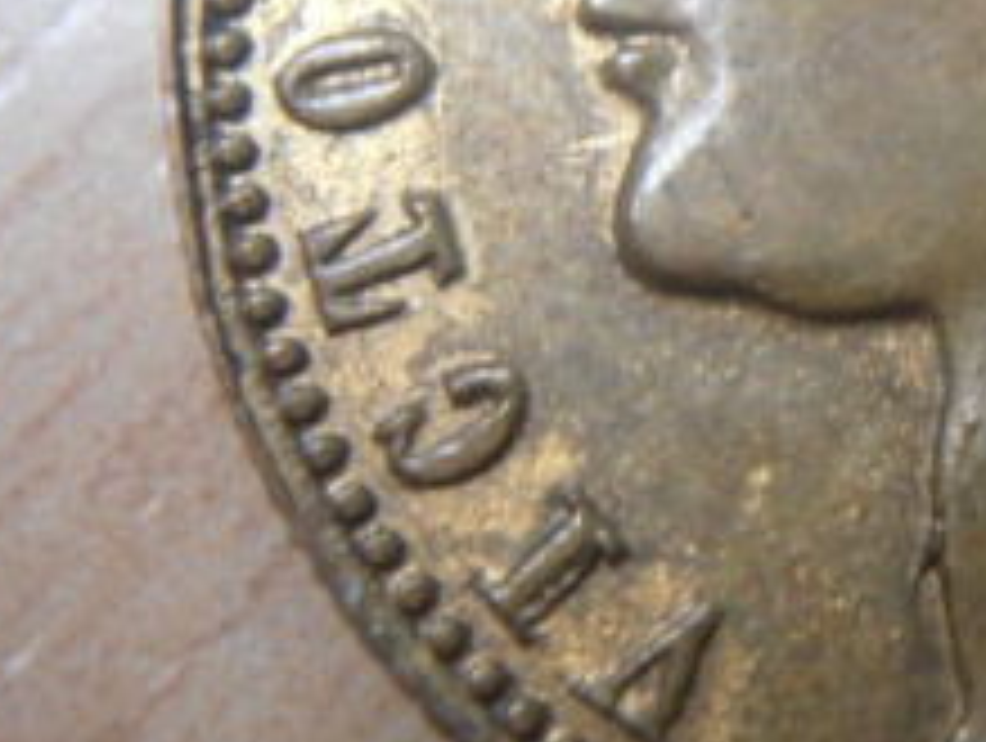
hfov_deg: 15.8
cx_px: 1292
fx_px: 3367
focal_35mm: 118
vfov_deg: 12.5
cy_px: 92
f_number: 3.9
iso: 125
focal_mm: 6.61
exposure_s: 1/5
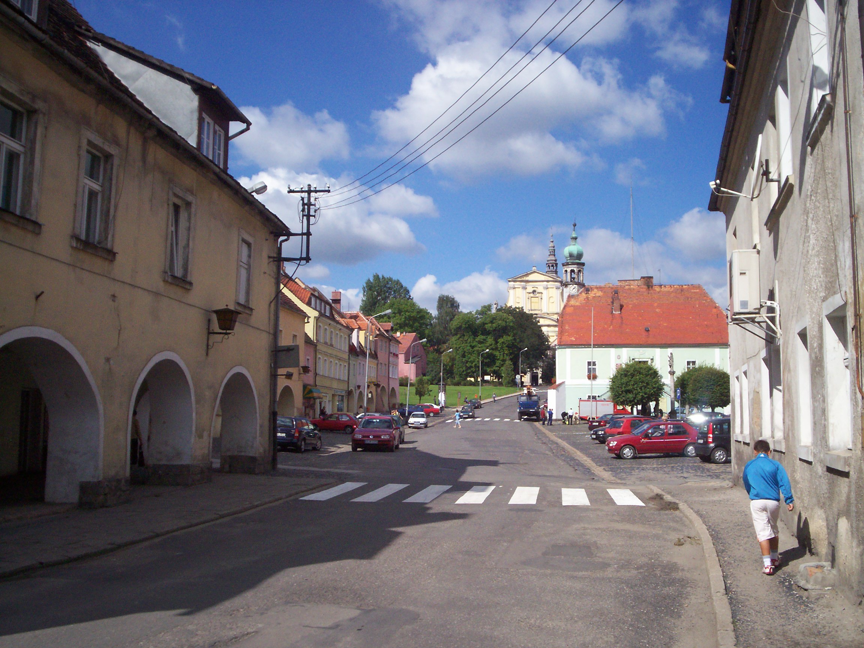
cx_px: 432
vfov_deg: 39.7
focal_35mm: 36
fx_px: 899
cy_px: 324
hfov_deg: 51.4
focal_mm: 5.9
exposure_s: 1/929
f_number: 4.5
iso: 100
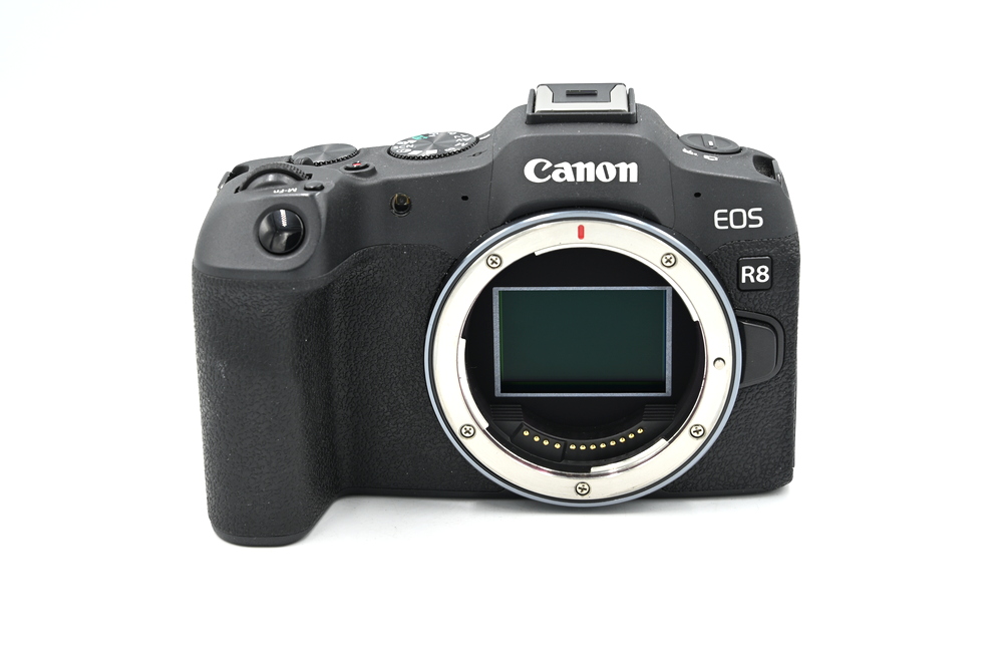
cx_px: 502
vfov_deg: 18.2
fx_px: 2090
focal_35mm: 75
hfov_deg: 27.0
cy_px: 334
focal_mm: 75
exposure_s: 1/30
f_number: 11
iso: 200
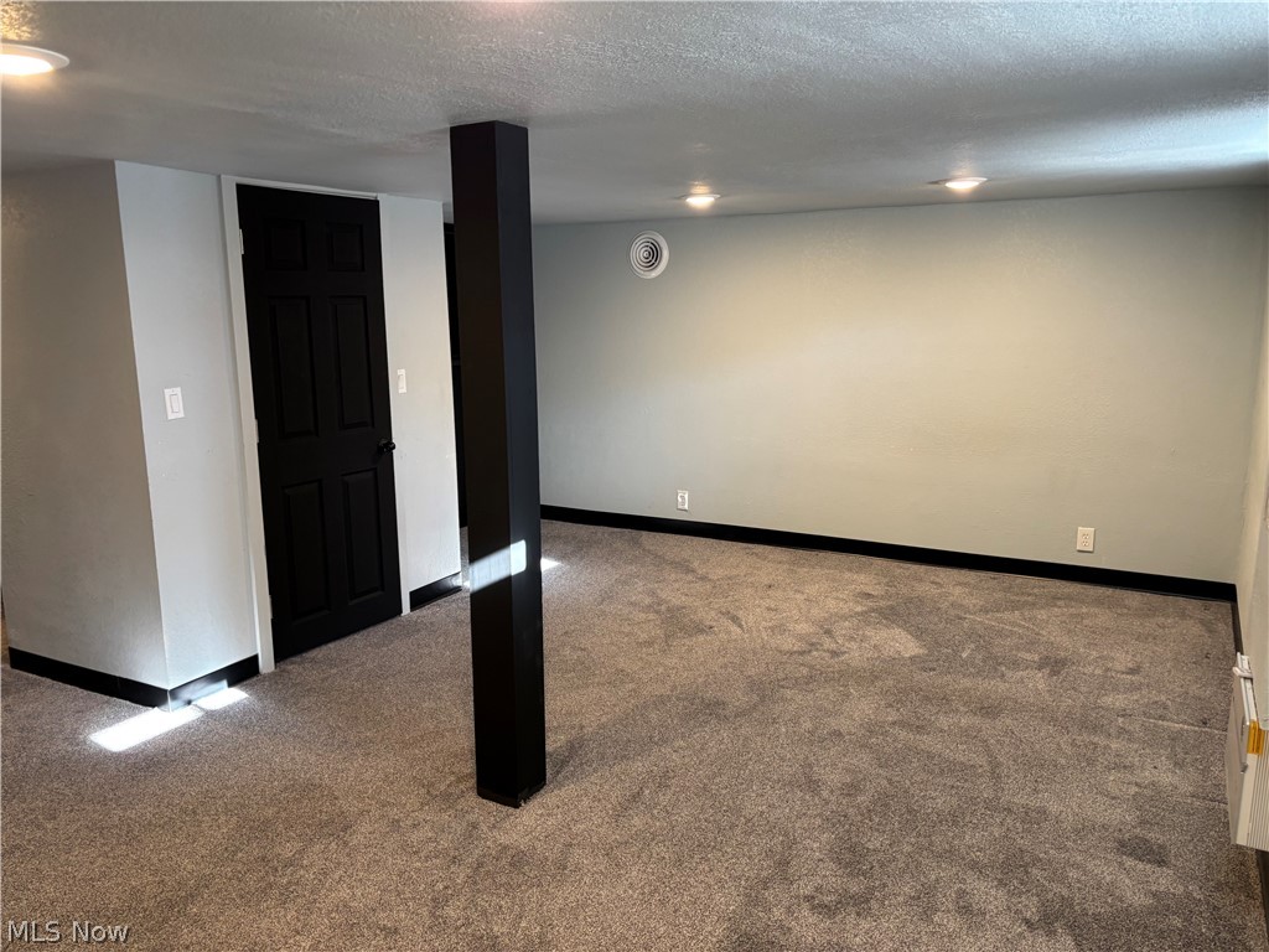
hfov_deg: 67.3
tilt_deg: -9.0
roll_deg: +0.1
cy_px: 476
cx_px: 634
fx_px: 953
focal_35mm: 26
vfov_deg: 53.1
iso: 200
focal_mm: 5.96
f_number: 1.6
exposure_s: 1/60
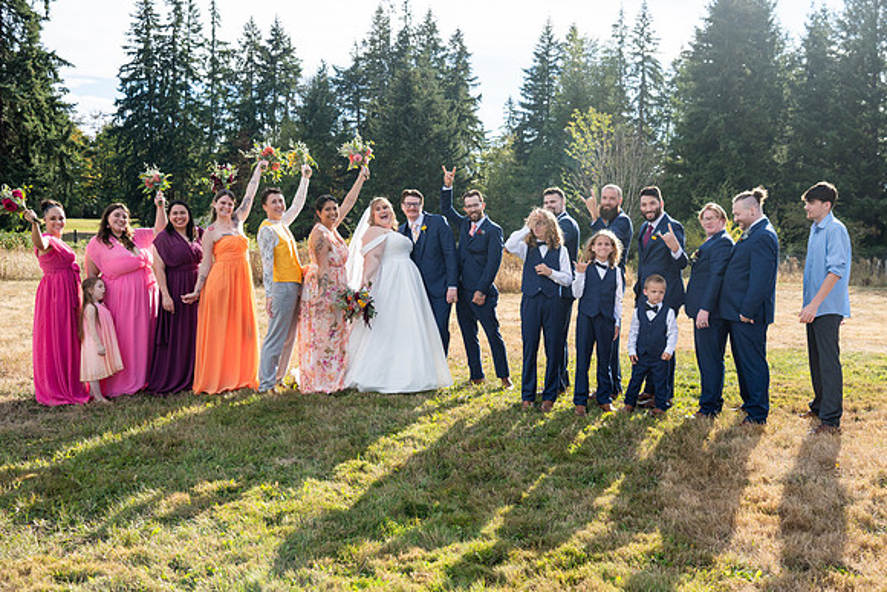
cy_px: 309
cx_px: 463
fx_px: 901
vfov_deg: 36.4
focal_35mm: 37
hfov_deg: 52.4
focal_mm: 35
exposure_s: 1/800
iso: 250
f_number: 5
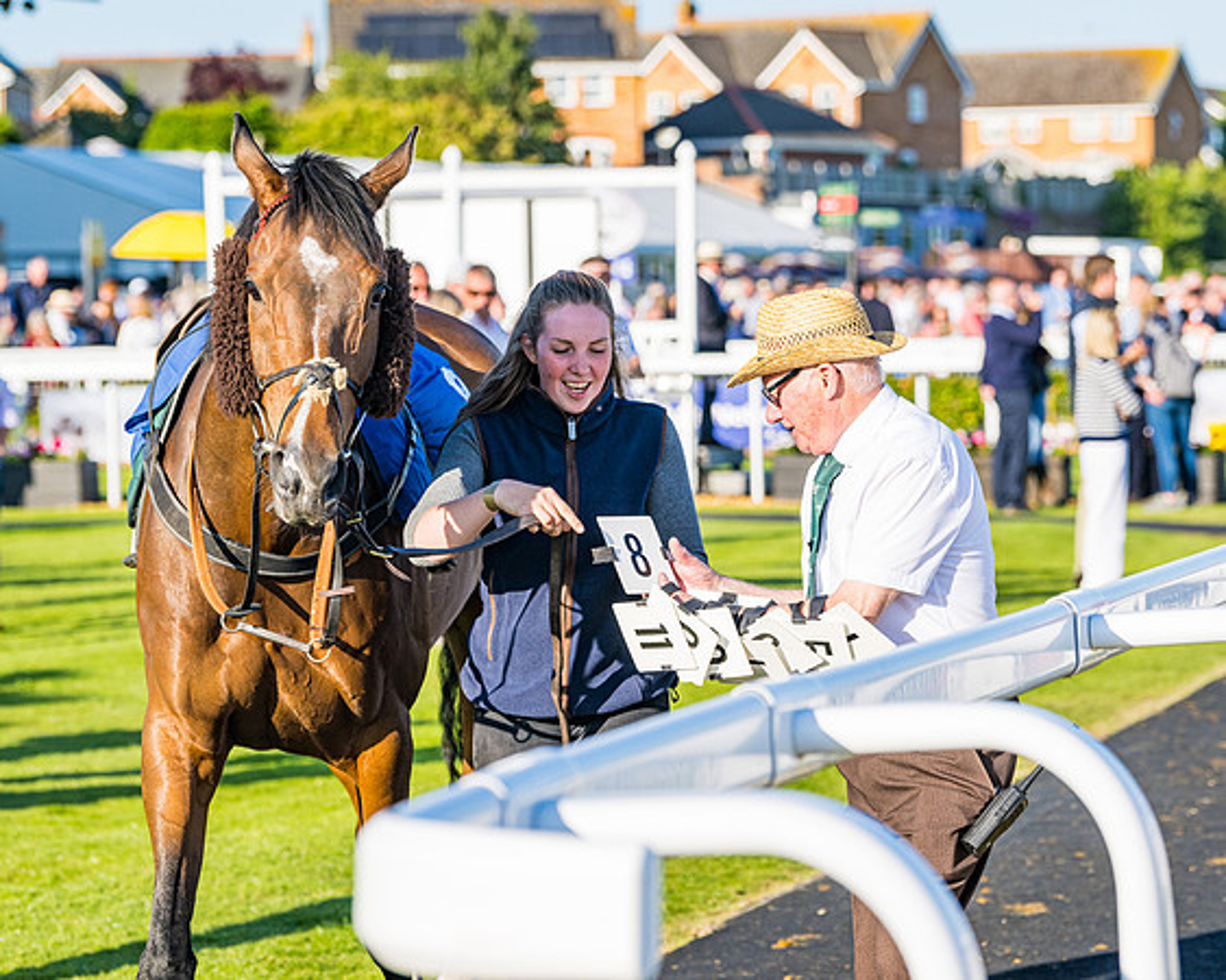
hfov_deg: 12.7
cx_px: 746
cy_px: 430
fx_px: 5502
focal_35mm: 152
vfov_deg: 10.2
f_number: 5
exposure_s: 1/1250
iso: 200
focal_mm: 120
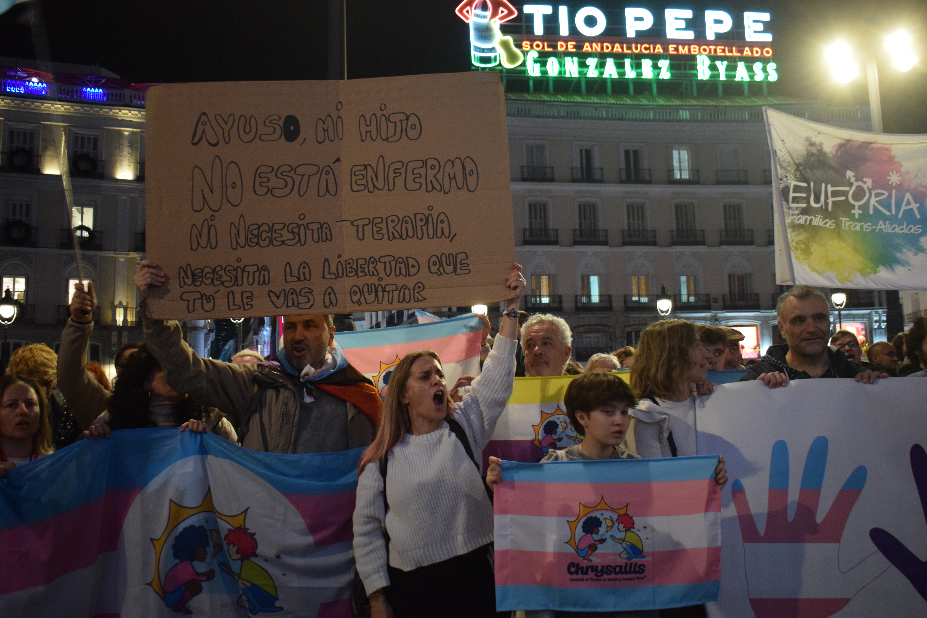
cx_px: 464
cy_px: 309
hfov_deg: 55.1
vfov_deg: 38.4
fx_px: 888
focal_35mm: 34
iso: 2000
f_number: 3.8
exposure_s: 1/40
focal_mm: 23
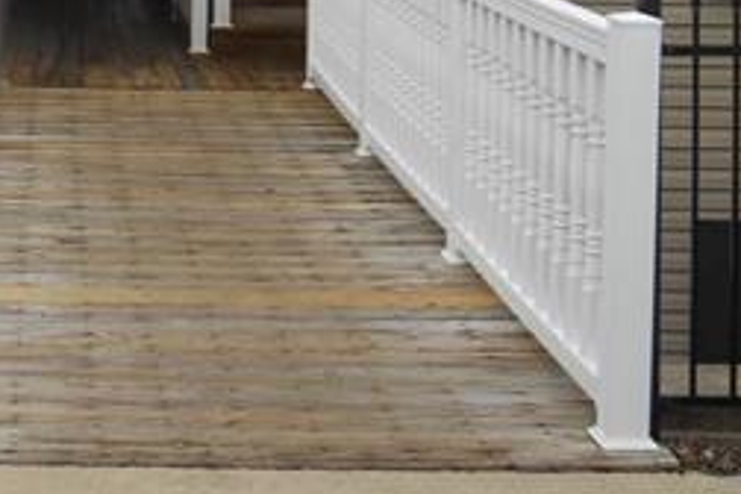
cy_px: -141
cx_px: -53
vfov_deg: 17.3
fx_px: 1523
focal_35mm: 74
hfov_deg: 25.5
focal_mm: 5
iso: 80
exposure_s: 1/400
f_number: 2.7
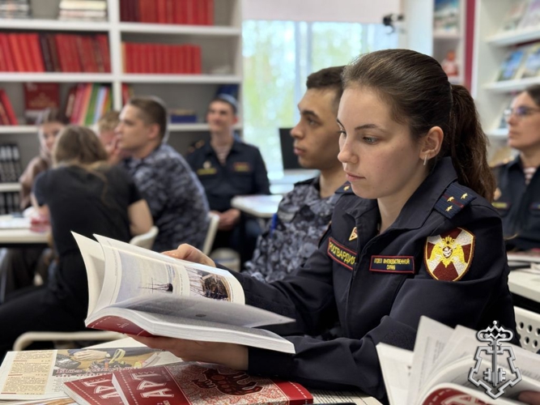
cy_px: 202
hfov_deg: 39.7
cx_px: 270
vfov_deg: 30.3
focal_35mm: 48
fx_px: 749
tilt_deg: -5.0
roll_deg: +1.1
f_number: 1.78
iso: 125
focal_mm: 6.76
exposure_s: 1/60
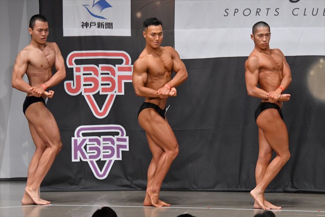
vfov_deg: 6.1
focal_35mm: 225
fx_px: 2030
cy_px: 108
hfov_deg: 9.2
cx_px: 162
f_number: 5.6
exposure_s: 1/400
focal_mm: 150
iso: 5000
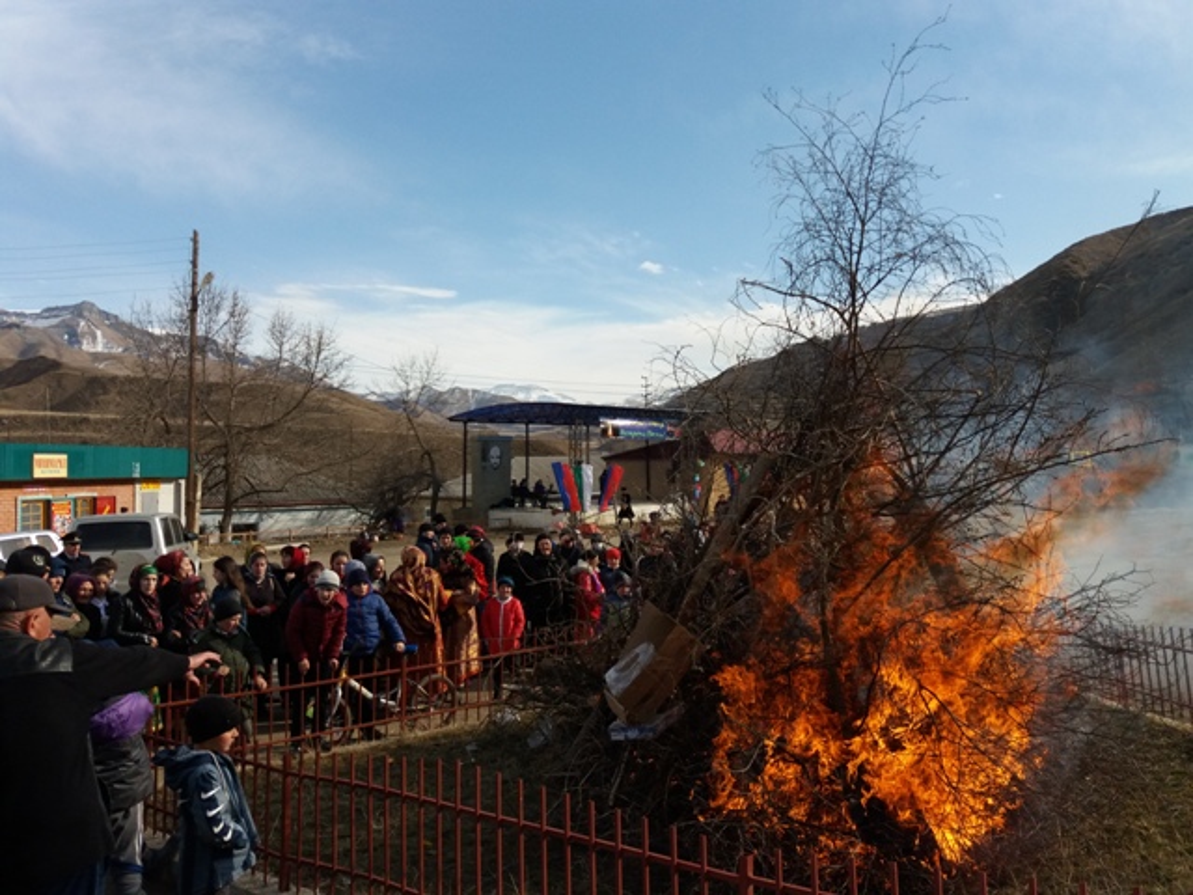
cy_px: 448
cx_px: 596
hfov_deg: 63.4
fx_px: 965
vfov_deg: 49.7
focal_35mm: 28
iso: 64
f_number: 1.9
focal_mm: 3.7
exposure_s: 1/1735
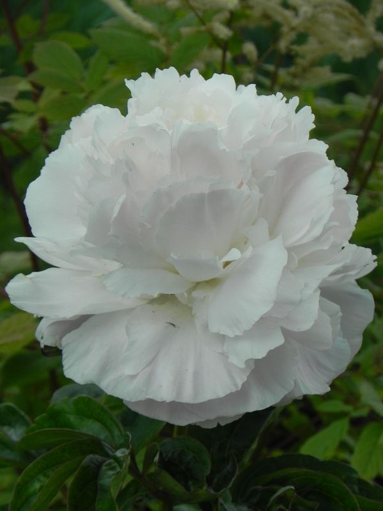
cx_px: 192
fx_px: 3644
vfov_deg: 8.0
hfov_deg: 6.0
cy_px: 256
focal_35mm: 247
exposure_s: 1/320
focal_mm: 44
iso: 160
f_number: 5
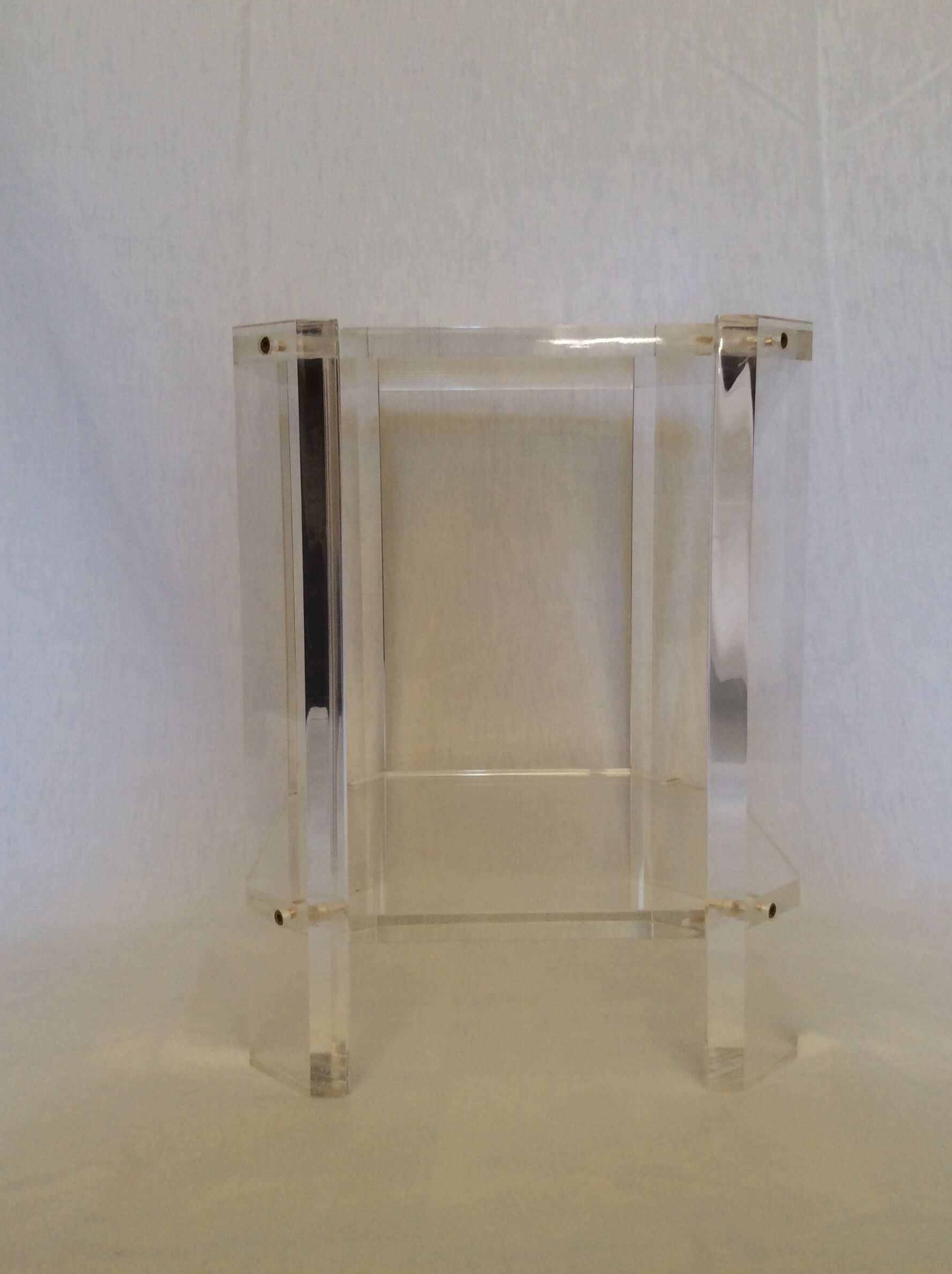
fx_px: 1287
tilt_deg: -5.7
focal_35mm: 35
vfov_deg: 52.7
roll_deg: +1.0
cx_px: 494
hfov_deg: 40.6
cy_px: 606
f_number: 2.4
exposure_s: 1/50
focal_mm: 3.3
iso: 40
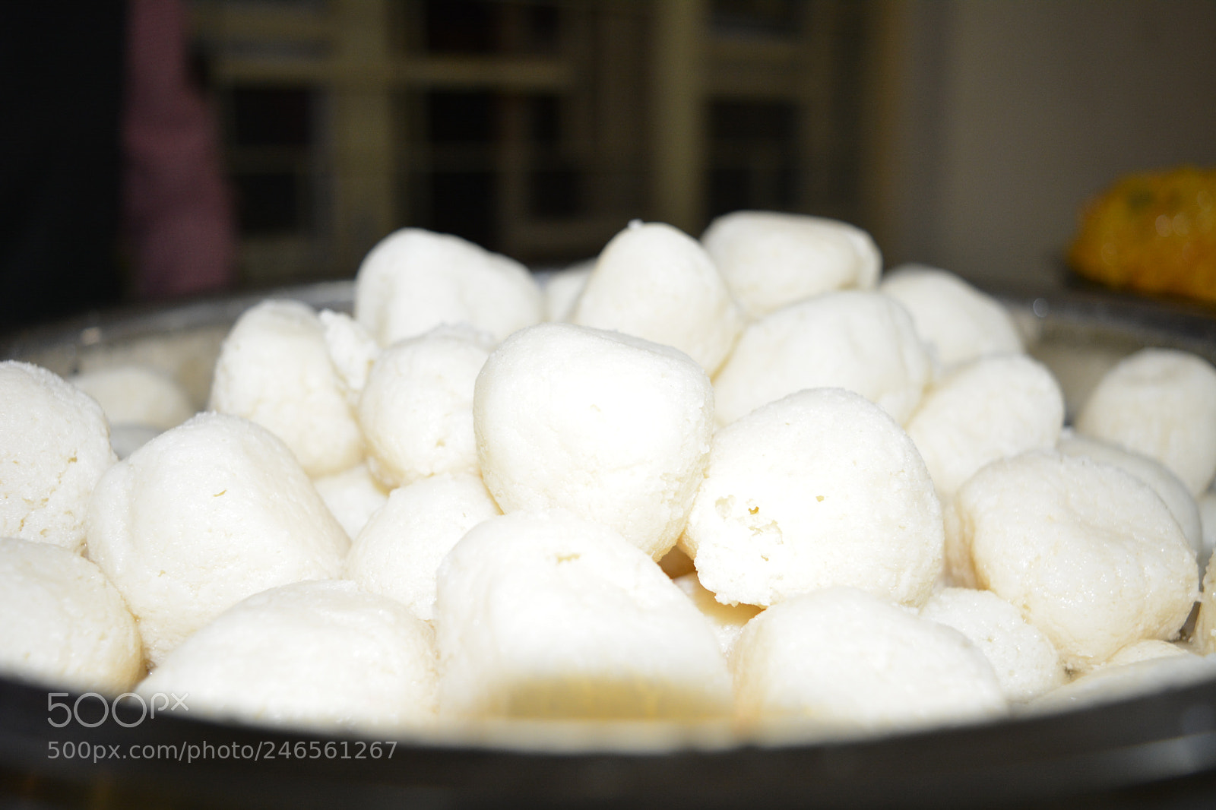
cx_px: 608
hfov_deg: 55.1
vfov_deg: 38.3
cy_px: 405
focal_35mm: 34
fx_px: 1165
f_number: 4.5
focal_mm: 23
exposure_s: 1/60
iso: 500
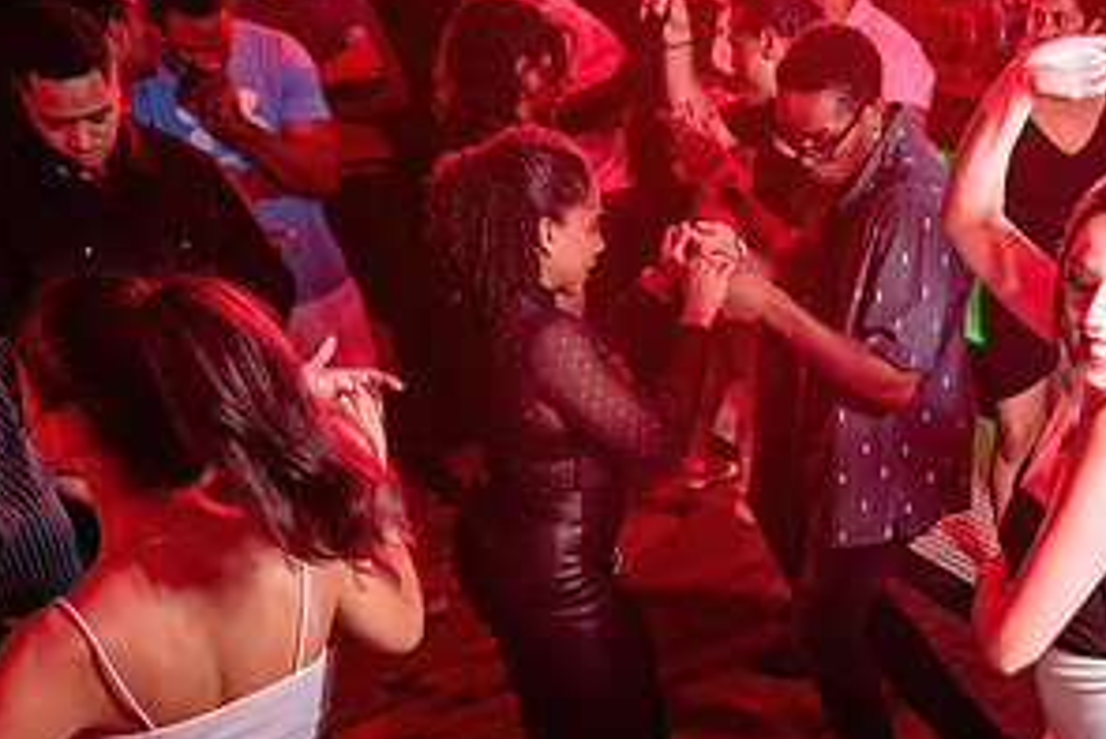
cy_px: 643
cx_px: 889
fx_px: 1690
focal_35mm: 55
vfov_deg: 24.1
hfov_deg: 35.1
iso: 800
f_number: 3.2
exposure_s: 1/25
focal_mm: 28
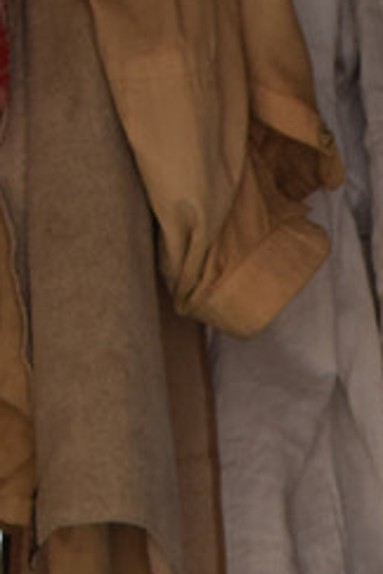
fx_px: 3782
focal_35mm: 237
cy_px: 1687
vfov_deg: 7.6
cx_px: 916
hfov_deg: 5.6
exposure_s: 1/125
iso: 400
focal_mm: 24
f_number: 6.3
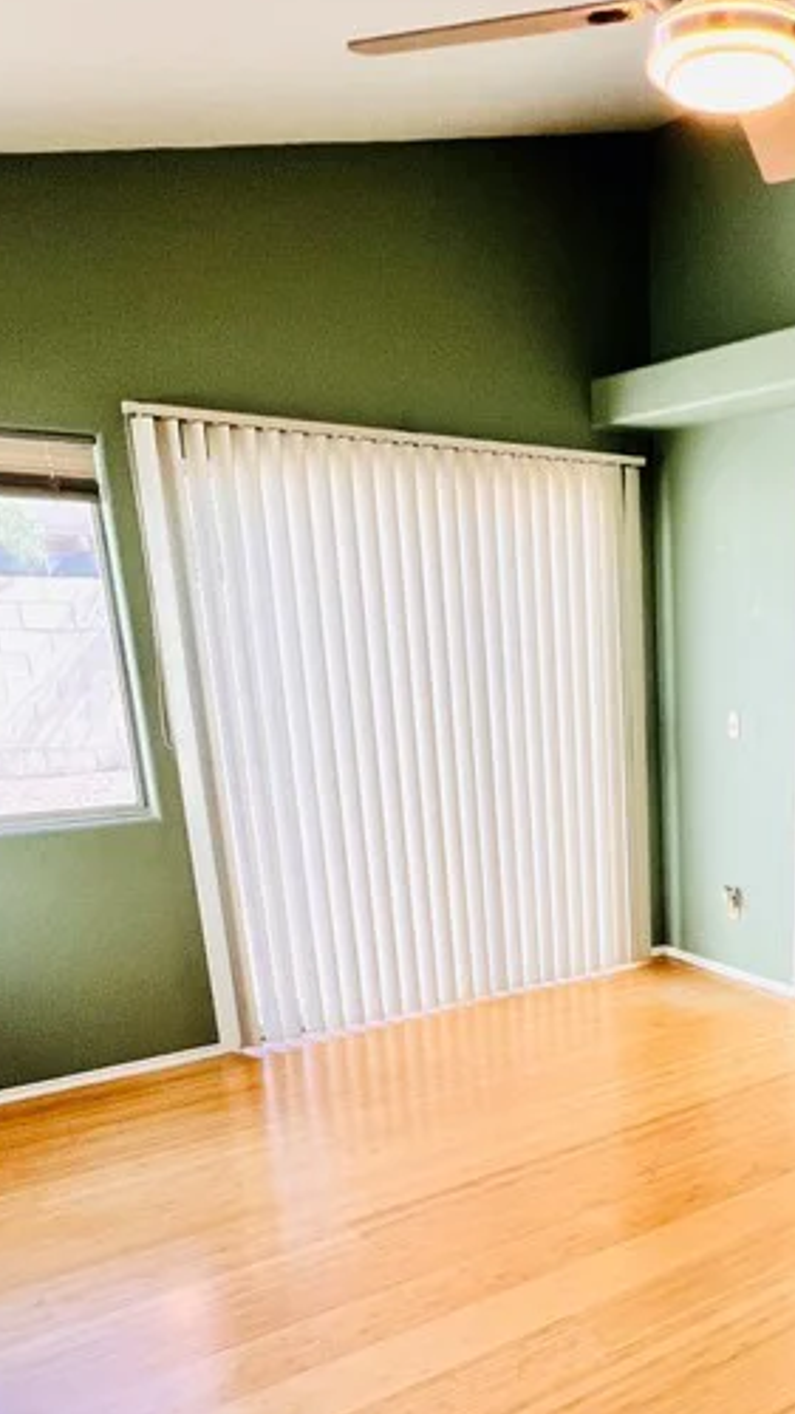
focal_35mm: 29
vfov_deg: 63.5
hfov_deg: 37.3
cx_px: 727
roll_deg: +0.8
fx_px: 1088
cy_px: 998
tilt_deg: -17.3
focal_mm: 1.57
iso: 100
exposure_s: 1/120
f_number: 1.8
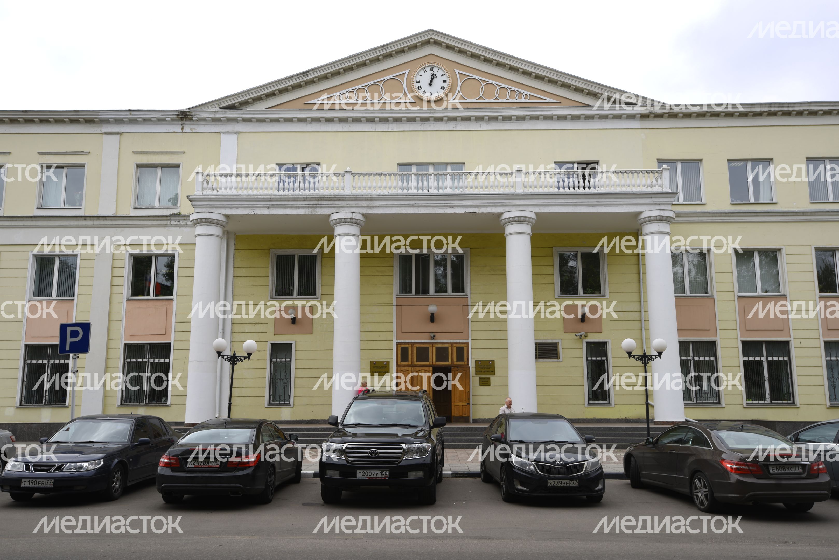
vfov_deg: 42.4
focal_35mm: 31
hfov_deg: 60.3
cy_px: 280
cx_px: 420
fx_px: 723
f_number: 8
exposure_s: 1/80
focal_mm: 31
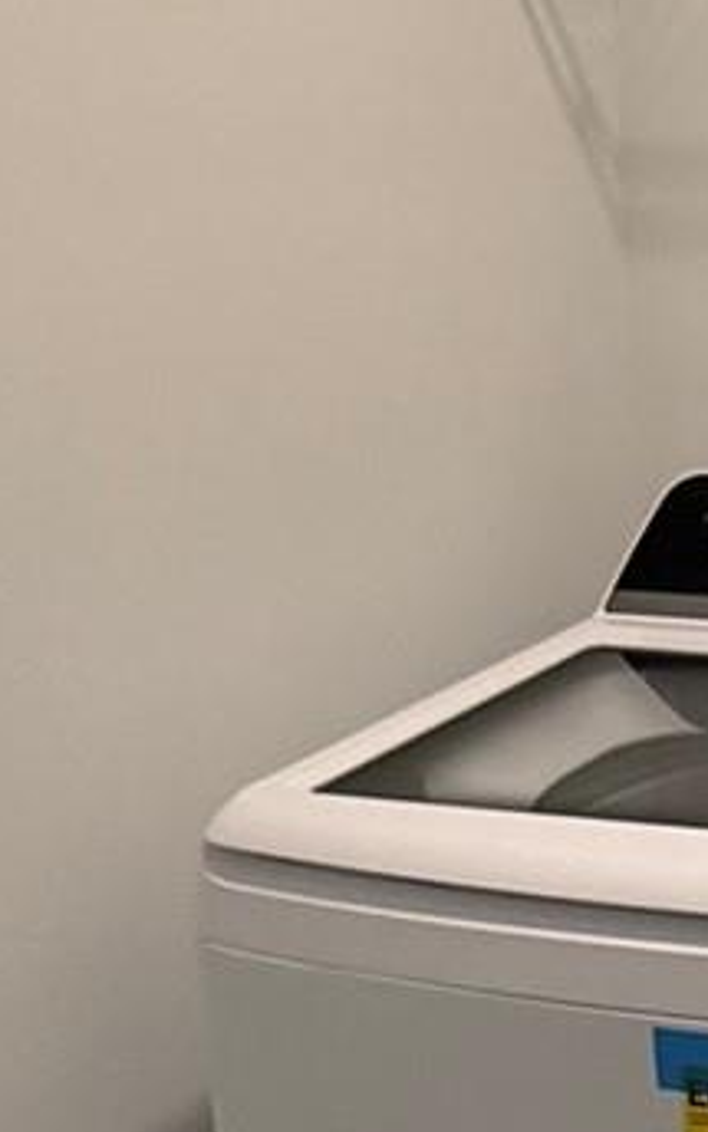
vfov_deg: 29.8
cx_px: 1146
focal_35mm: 69
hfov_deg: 16.7
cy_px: 632
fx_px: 2130
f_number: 2.2
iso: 250
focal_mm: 2.22
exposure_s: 1/120
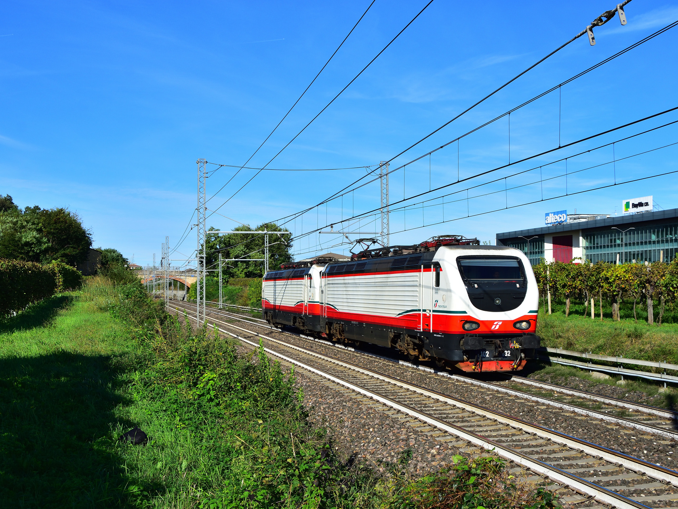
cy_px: 255
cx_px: 335
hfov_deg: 42.5
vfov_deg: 32.5
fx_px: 873
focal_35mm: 45
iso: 200
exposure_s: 1/800
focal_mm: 27
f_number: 7.1
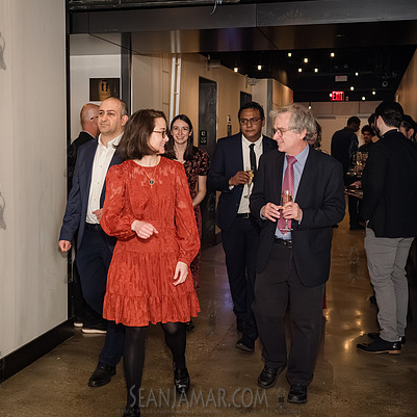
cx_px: 169
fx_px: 681
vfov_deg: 34.0
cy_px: 196
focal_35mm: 50
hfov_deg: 33.9
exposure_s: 1/400
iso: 8000
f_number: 5
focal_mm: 35
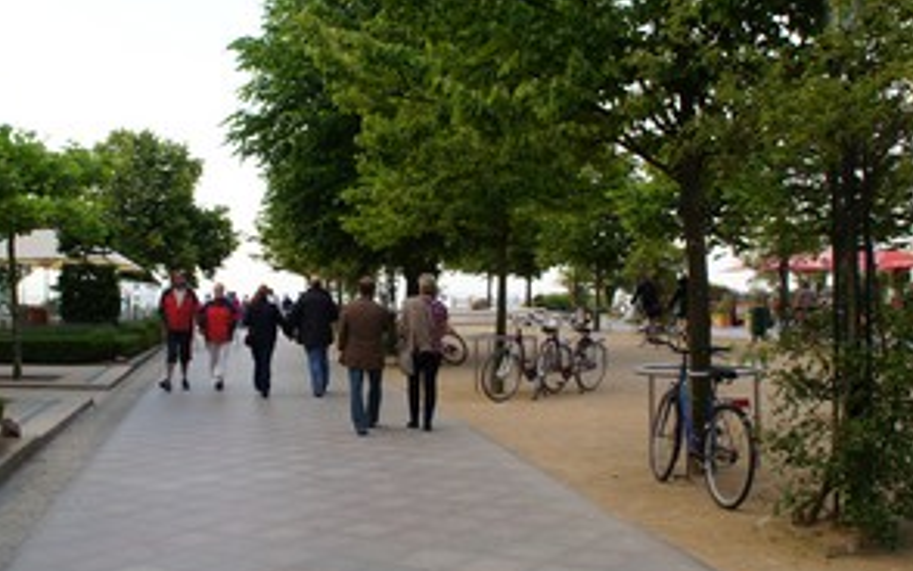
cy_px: 247
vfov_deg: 29.9
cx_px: 388
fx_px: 1070
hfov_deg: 46.1
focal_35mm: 43
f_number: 7.1
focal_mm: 18
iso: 100
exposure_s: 1/40
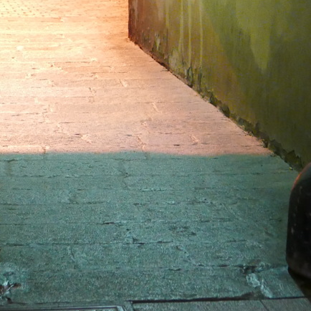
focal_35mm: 122
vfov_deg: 14.3
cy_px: 90
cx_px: 142
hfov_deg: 14.3
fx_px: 1240
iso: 3200
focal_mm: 23.6
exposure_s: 1/8
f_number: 2.8
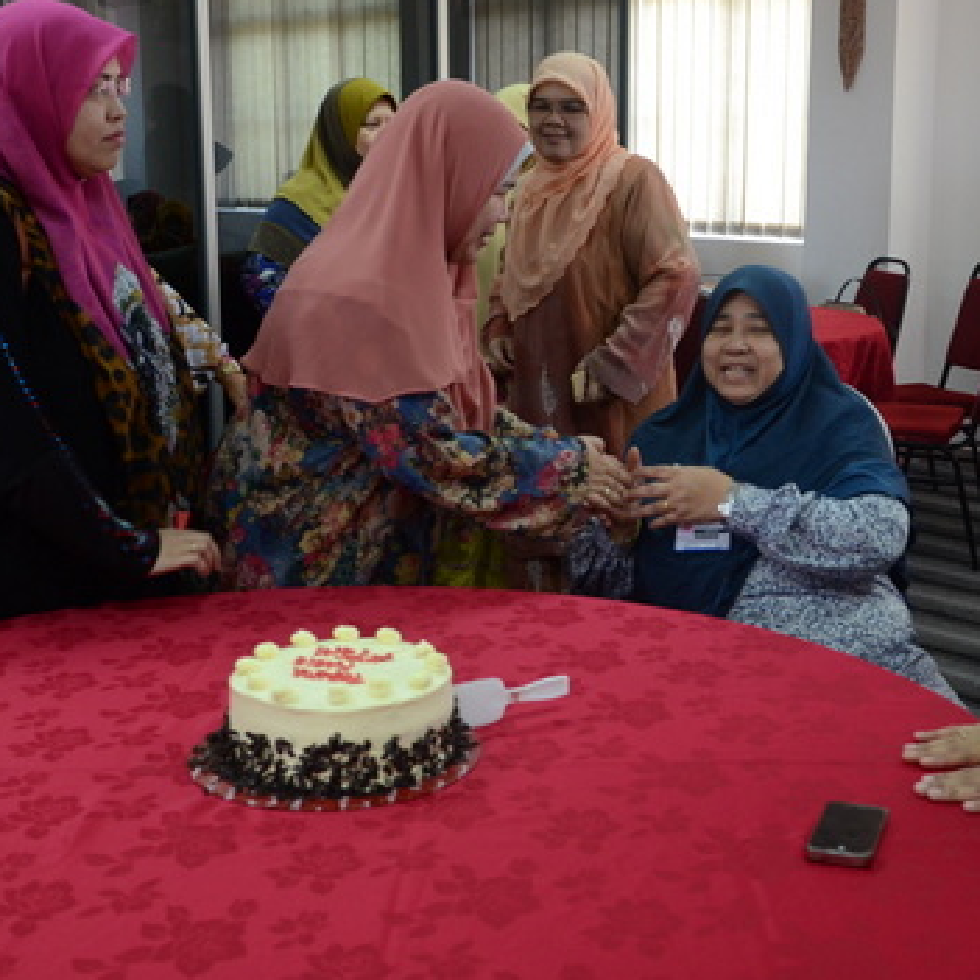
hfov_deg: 33.2
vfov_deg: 33.4
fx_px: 1634
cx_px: 611
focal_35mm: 51
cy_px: 463
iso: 800
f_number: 4
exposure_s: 1/80
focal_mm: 22
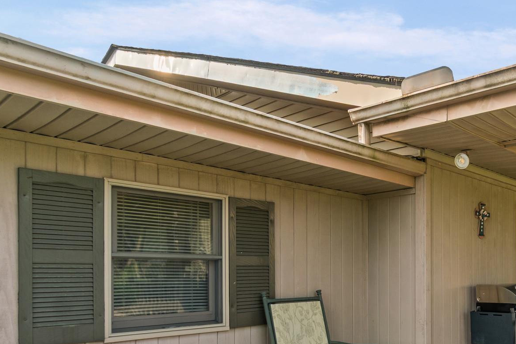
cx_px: 449
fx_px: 459
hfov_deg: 52.7
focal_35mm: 32
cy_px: 282
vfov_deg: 39.3
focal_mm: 10
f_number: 8
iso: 400
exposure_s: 1/80
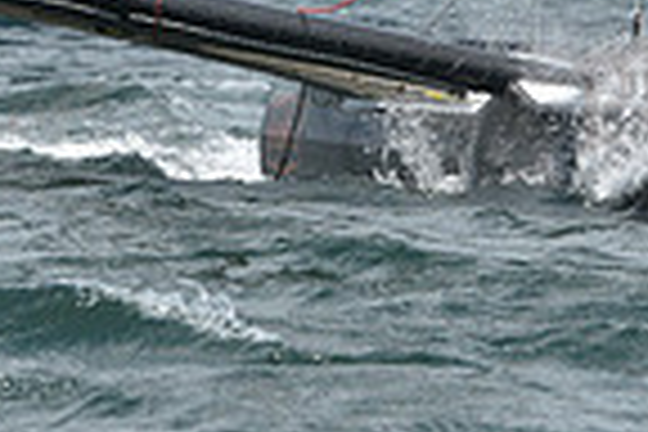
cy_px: -137
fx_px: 12689
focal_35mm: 705
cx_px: 342
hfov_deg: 2.9
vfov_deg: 1.9
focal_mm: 175
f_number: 8
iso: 250
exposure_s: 1/1250
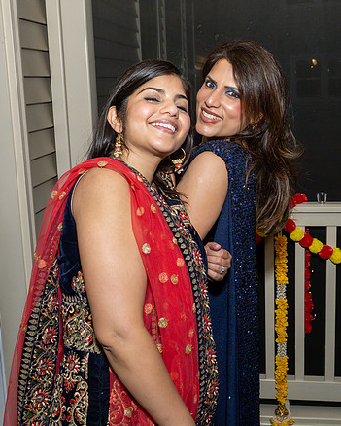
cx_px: 185
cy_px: 183
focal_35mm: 43
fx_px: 542
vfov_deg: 42.8
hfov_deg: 34.9
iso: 640
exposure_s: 1/250
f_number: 7.1
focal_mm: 17
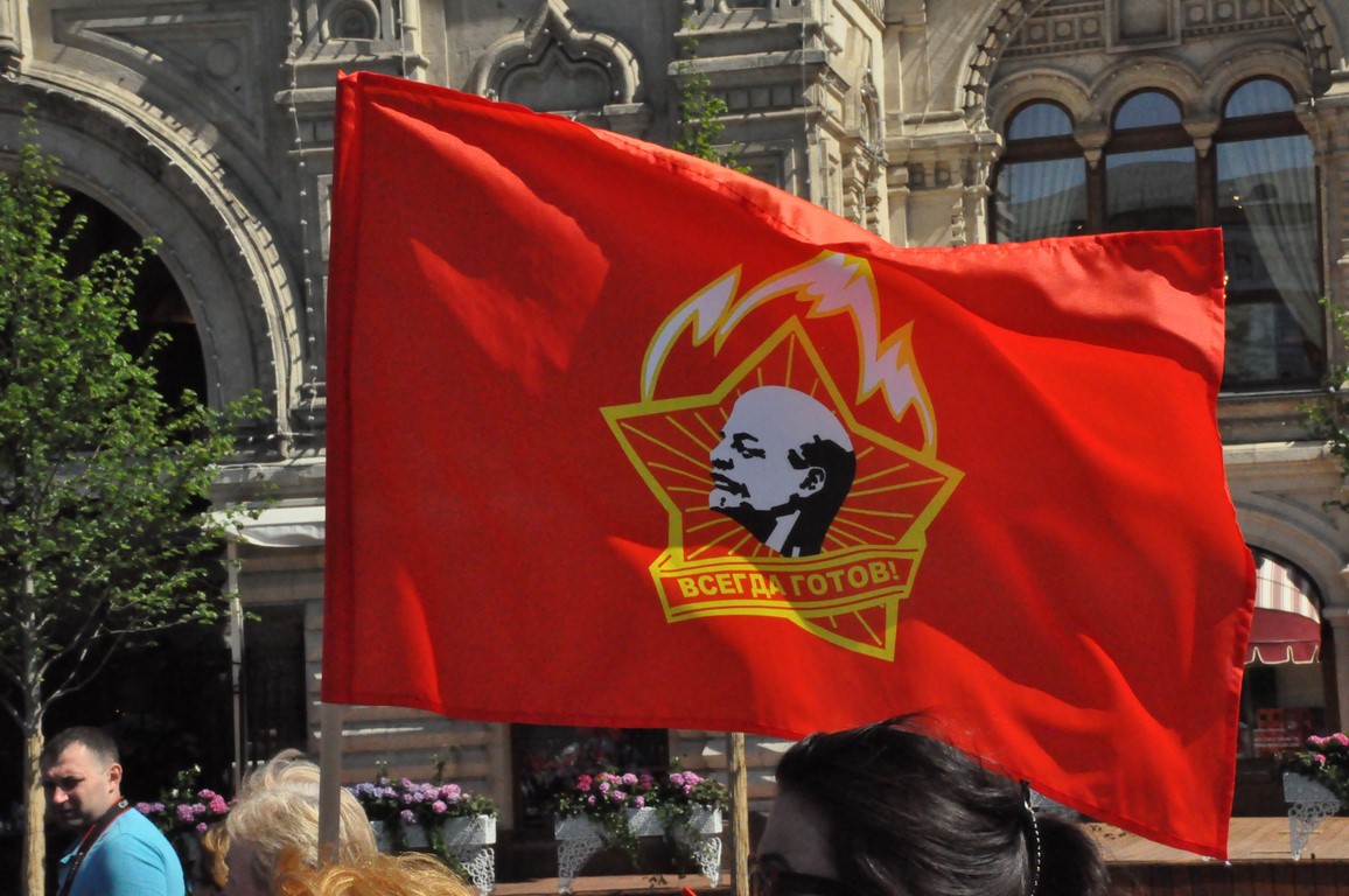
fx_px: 3481
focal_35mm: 93
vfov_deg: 14.7
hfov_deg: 21.9
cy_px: 448
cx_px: 674
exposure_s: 1/2000
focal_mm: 62
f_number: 22
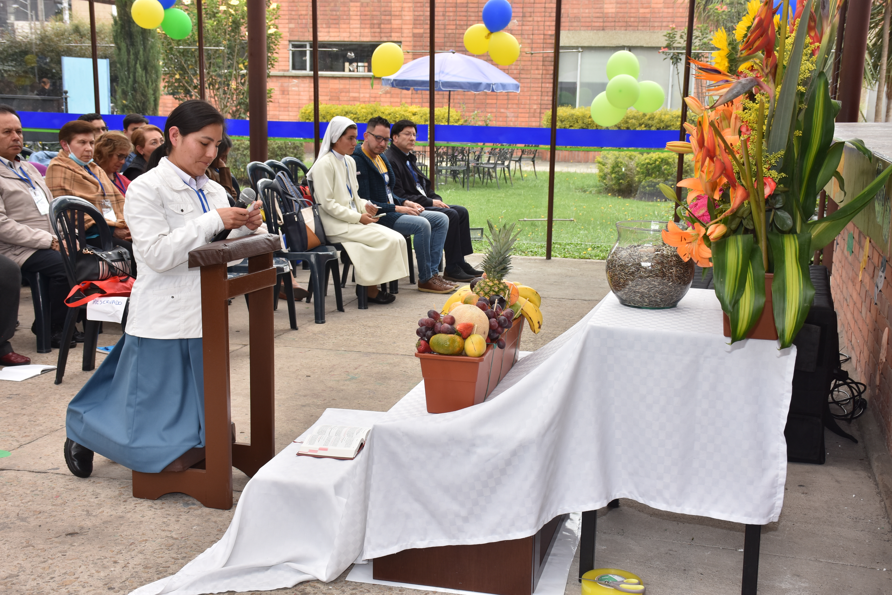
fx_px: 1190
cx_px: 446
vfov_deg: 28.1
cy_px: 298
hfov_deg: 41.1
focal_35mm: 48
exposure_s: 1/160
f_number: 7.1
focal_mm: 32
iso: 160
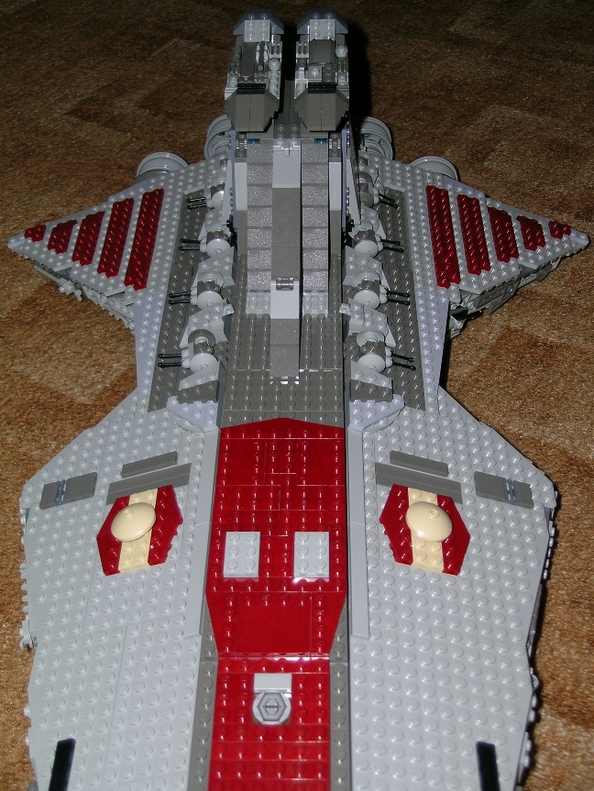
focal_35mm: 50
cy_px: 396
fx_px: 1143
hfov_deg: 29.1
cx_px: 297
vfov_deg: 38.2
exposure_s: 1/60.1
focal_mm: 10.3
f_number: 3.4
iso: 50
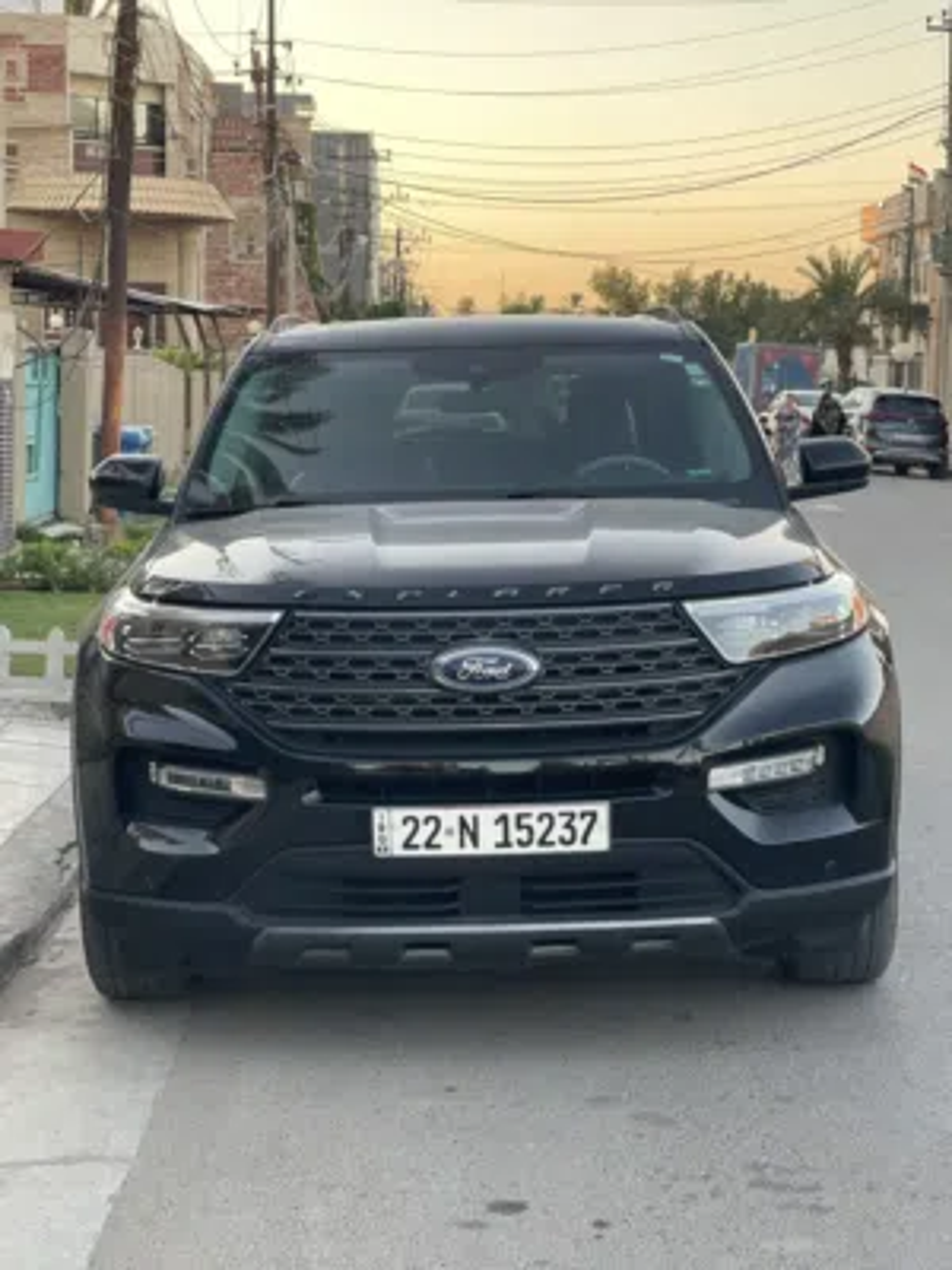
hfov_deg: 22.9
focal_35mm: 64
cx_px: 476
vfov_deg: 30.3
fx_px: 2347
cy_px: 635
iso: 100
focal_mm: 7.5
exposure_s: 1/121
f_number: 2.2
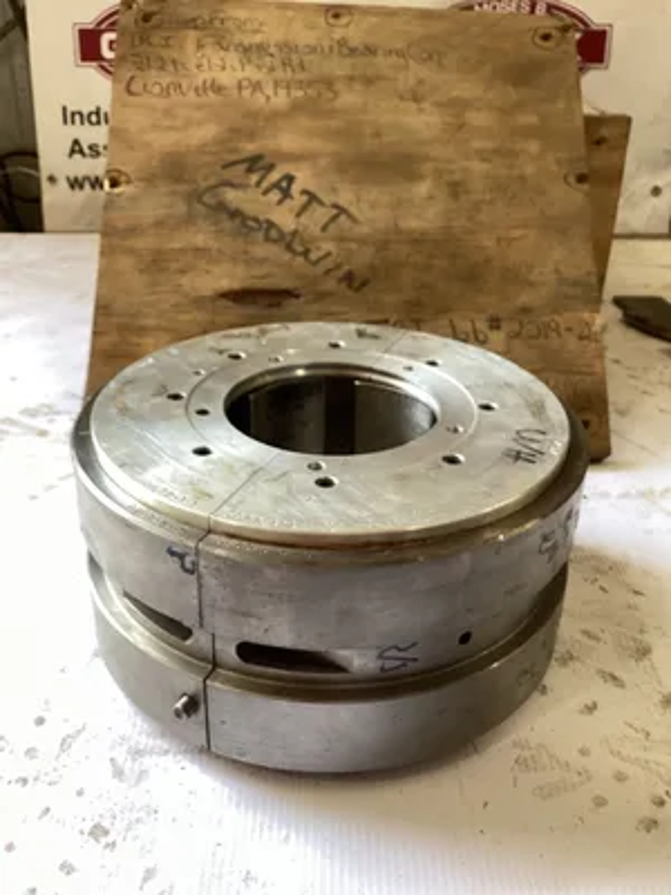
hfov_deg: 45.4
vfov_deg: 58.4
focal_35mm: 31
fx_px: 801
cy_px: 448
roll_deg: +0.9
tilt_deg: -28.1
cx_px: 336
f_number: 2.4
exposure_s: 1/50
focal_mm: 3.3
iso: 64
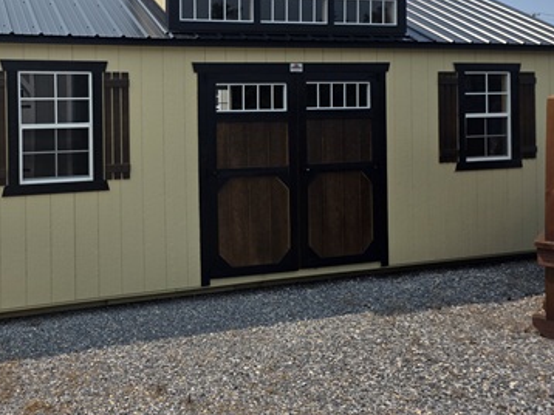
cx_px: 136
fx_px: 576
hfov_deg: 49.3
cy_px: 122
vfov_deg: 38.9
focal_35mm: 36
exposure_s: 1/7061
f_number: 1.7
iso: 80
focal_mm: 6.25
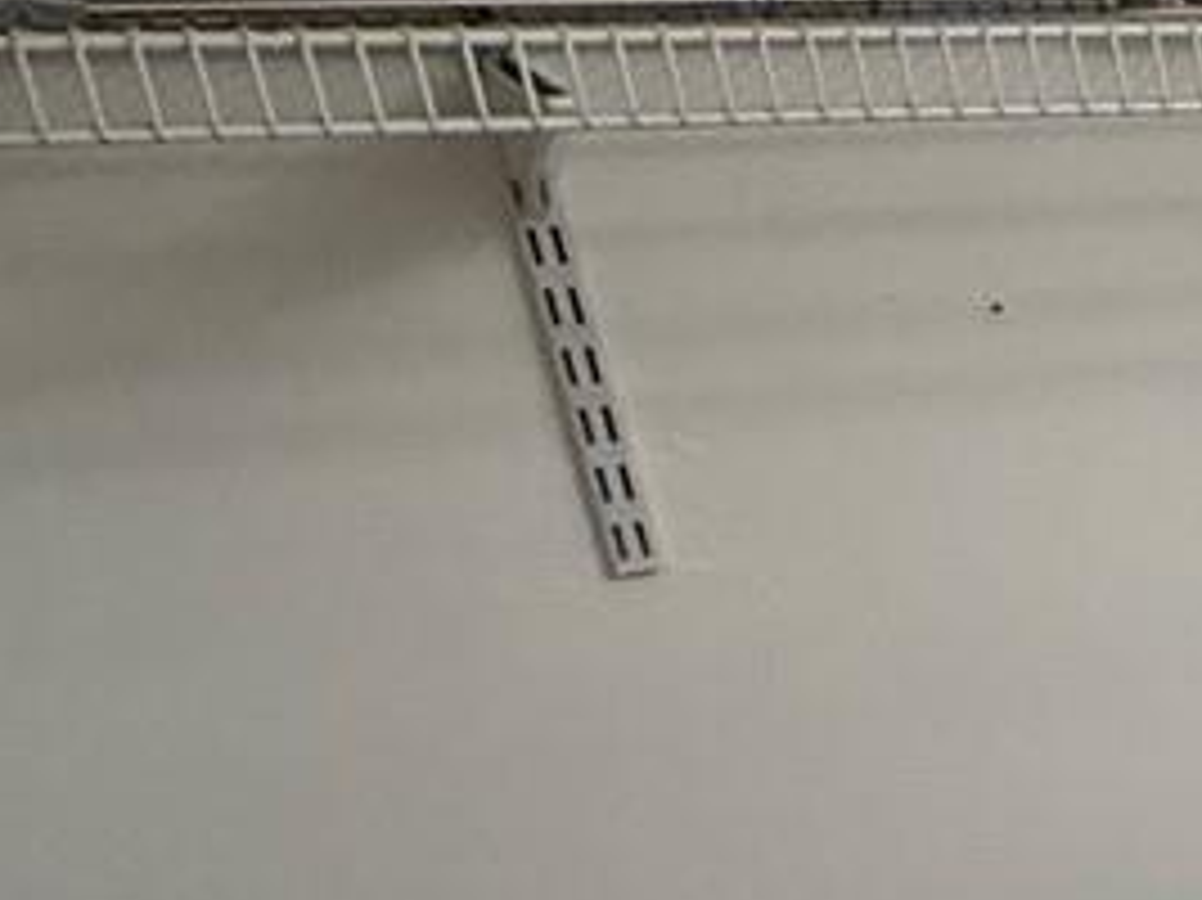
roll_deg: +0.9
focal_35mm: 84
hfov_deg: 14.7
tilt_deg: -20.6
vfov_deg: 17.0
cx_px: 2877
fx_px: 2915
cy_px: 972
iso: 200
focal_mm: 2.22
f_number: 2.2
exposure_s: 1/120
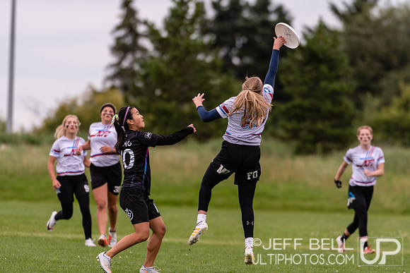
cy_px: 136
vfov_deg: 2.7
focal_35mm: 510
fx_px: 5809
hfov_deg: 4.0
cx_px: 205
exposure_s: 1/1000
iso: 360
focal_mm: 340
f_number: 4
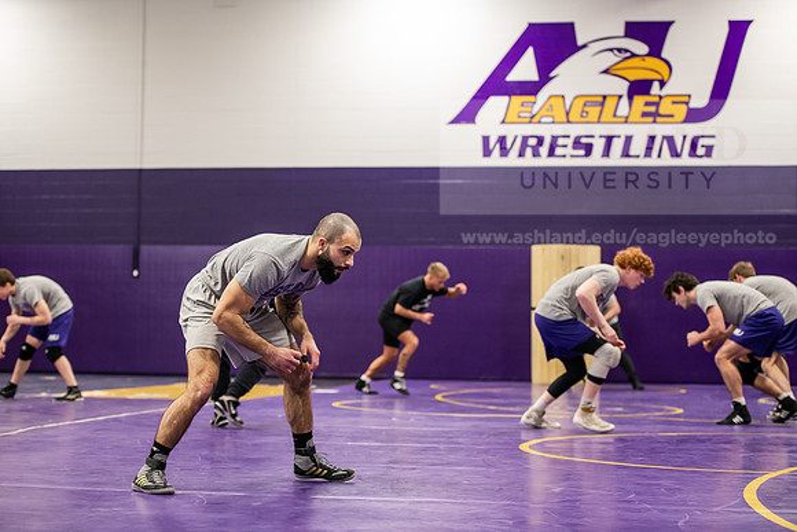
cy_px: 266
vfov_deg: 18.2
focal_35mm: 75
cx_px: 398
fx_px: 1661
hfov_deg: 27.0
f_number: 3.2
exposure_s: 1/200
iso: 1600
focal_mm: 75
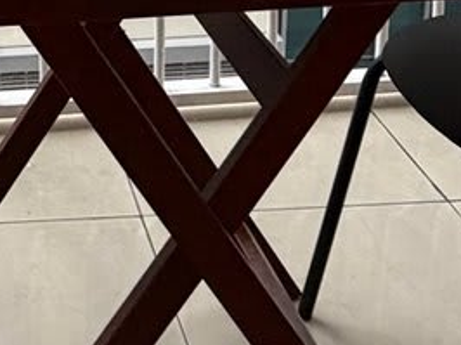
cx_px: -31
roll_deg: +3.0
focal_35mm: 79
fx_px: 1051
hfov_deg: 23.4
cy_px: -150
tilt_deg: -15.9
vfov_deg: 17.1
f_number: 2.2
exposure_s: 1/60
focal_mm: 2.2
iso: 320
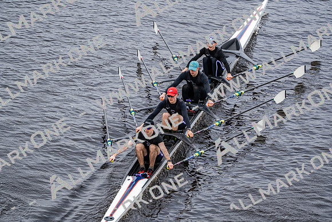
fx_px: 1789
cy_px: 111
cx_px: 166
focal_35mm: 194
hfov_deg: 10.6
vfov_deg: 7.1
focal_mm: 194
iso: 400
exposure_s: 1/2000
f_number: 2.8
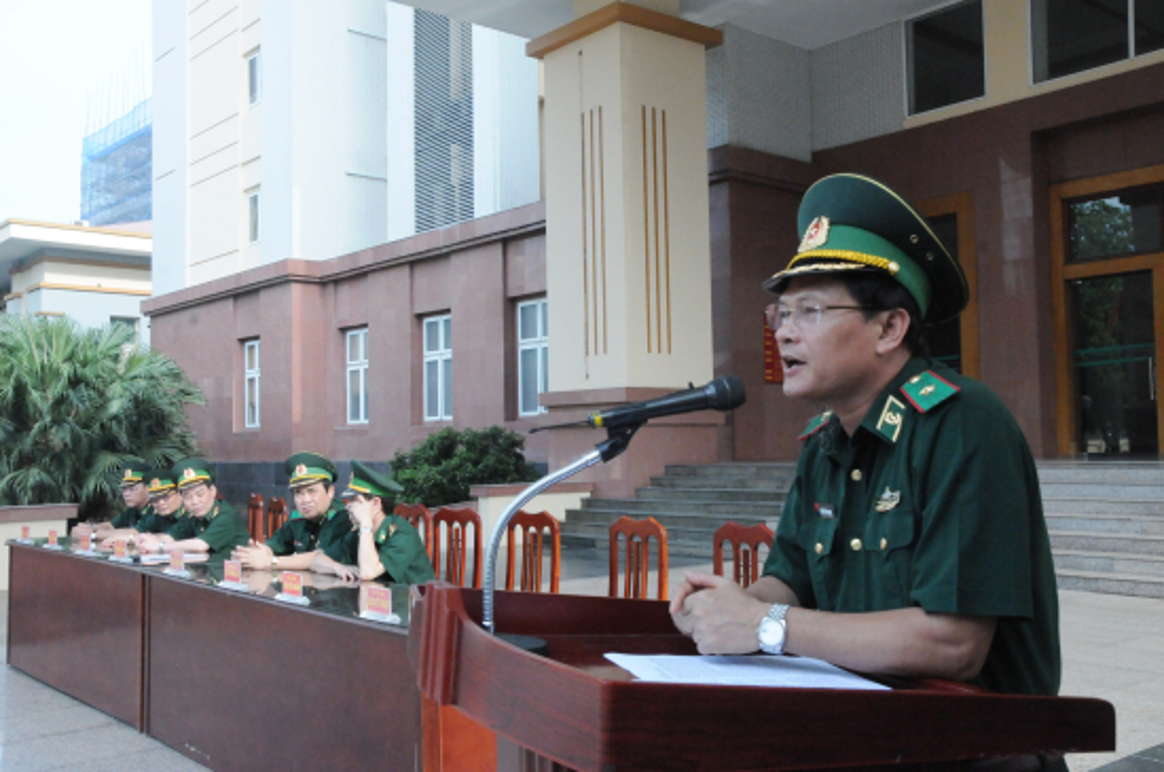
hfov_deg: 53.2
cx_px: 582
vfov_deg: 36.8
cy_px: 386
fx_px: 1162
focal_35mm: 36
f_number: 13
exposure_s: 1/640
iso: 3200
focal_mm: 24
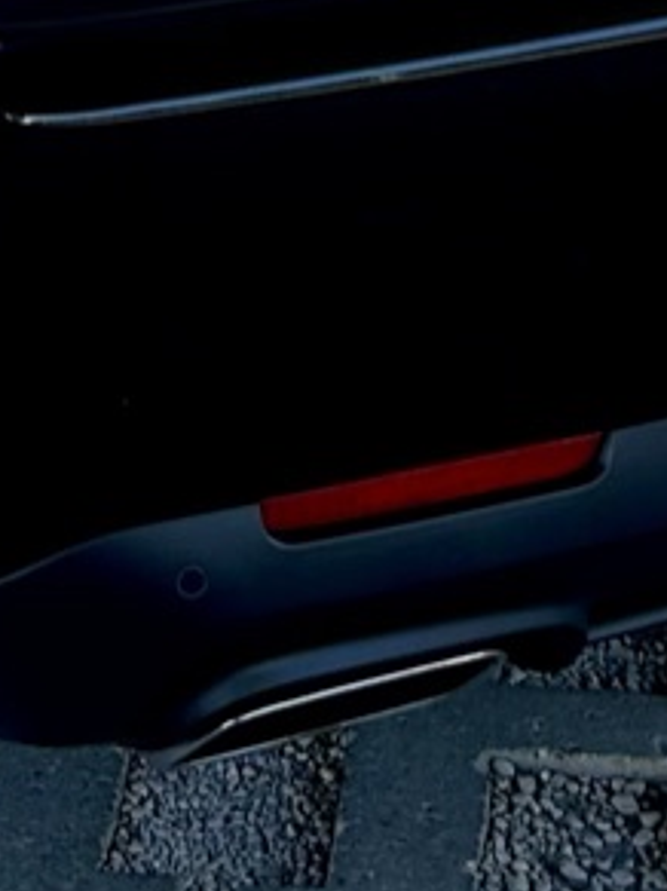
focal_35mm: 167
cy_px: -863
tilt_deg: -7.6
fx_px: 4294
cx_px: 150
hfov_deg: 8.9
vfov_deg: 10.8
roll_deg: -2.0
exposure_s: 1/299
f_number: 1.5
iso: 50
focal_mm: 5.7
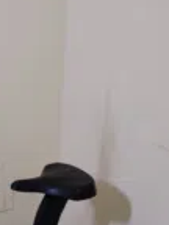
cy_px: 183
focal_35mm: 72
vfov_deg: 26.5
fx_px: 469
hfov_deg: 18.8
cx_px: -58
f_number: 1.8
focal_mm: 4.75
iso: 1016
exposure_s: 1/24
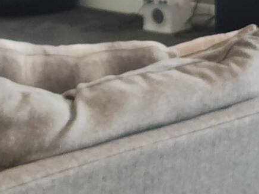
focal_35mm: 158
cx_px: 60
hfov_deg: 12.5
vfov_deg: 9.1
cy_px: -104
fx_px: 1182
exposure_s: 1/60
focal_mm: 5.4
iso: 100
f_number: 1.8
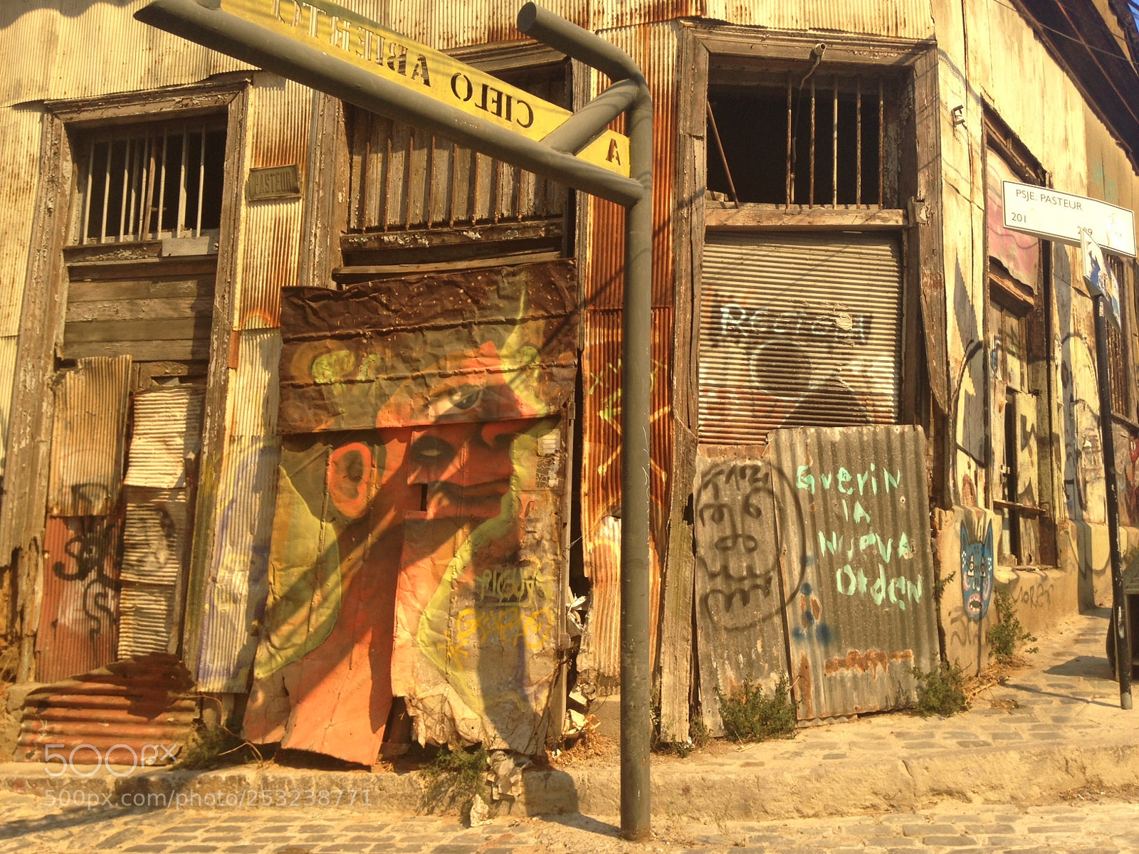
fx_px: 1086
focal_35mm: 33
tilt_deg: +6.7
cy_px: 427
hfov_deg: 55.4
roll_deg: +0.6
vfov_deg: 42.9
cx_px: 570
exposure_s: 1/521
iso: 50
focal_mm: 4.12
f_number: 2.4
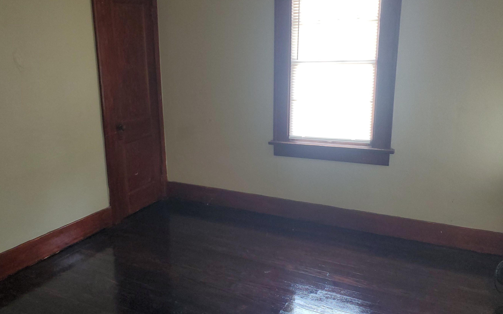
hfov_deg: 59.5
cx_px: 220
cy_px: 150
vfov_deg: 39.4
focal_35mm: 32
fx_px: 439
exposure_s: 1/60
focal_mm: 4.3
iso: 125
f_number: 2.4
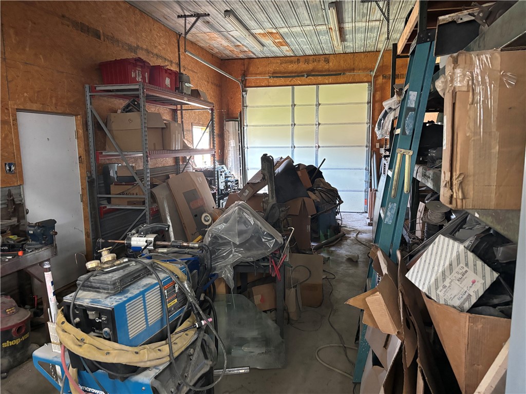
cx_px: 263
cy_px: 197
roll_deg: +0.3
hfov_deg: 67.3
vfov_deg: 53.1
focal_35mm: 26
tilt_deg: -9.2
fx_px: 395
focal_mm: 5.96
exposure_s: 1/43
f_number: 1.6
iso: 500
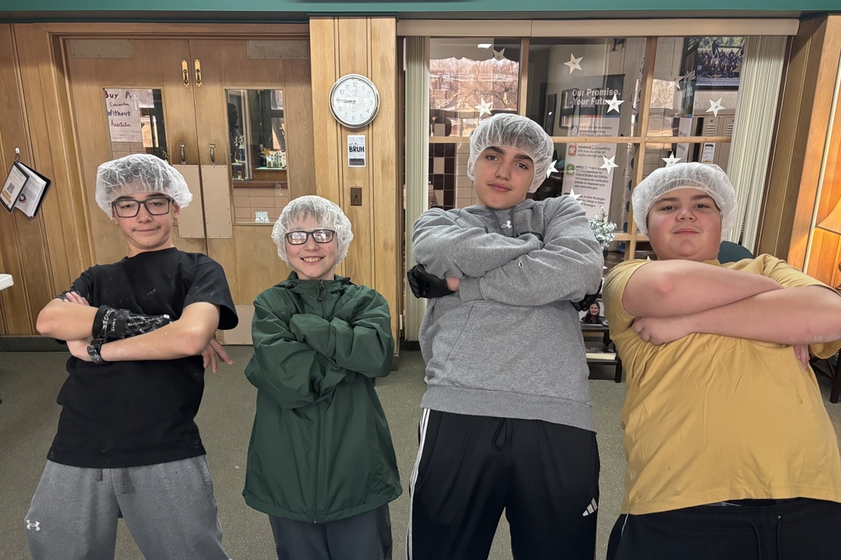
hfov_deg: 65.5
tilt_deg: -16.5
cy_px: 303
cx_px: 412
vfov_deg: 46.3
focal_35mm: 28
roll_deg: -0.9
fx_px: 654
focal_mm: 5.96
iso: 320
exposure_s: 1/60
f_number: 1.6
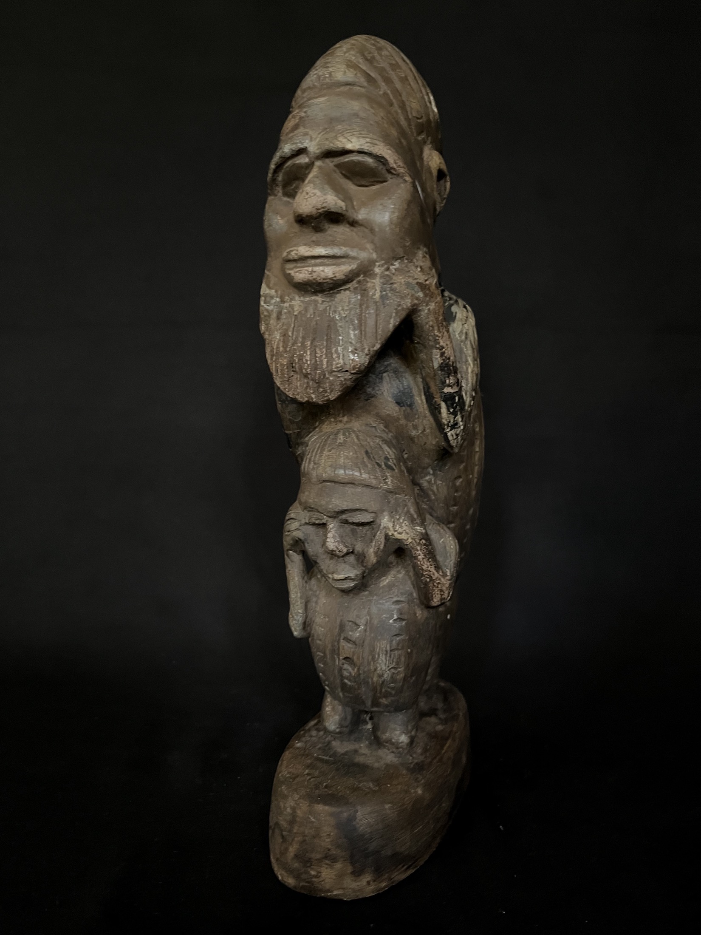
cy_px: 468
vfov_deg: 67.3
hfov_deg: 53.1
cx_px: 350
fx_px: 702
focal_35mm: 26
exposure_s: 1/30
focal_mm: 5.1
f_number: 1.6
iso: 1000
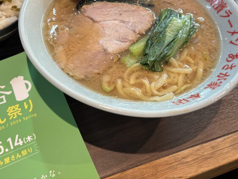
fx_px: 254
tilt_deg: -49.2
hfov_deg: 49.6
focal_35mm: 37
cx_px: 88
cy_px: 52
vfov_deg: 38.0
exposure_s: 1/50
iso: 160
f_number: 1.6
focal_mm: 5.96
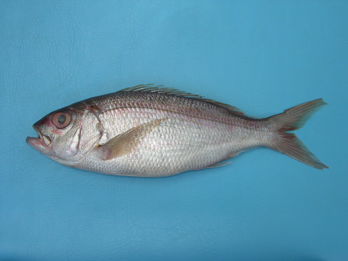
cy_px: 130
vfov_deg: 37.7
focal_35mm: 38
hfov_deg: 49.0
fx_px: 382
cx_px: 174
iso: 100
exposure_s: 1/59.2
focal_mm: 8
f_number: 7.6
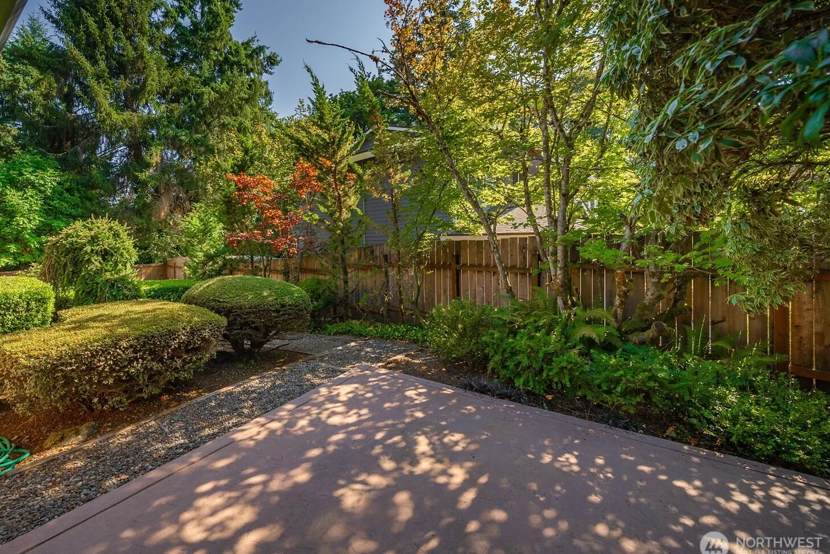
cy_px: 244
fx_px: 323
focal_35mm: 14
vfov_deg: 80.9
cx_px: 355
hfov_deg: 103.5
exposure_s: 1/100
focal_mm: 12
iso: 80
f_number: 7.1
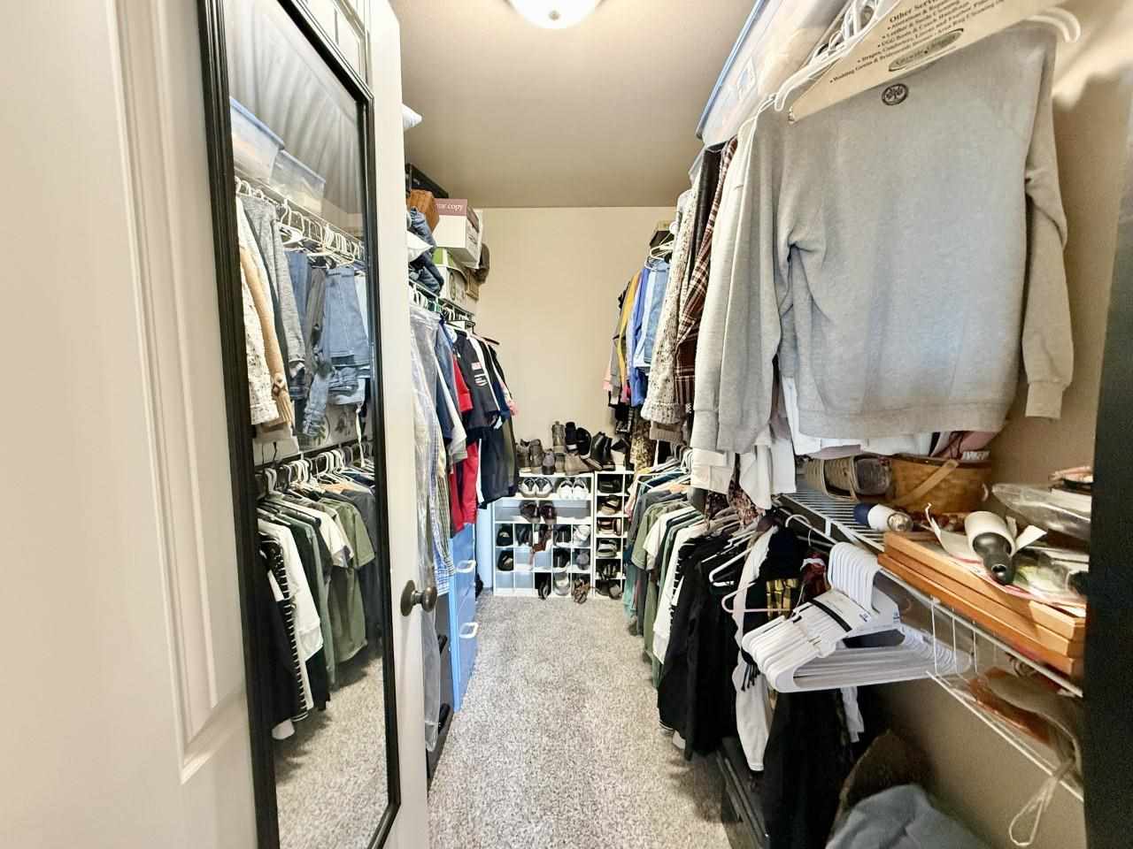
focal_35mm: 14
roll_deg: +0.4
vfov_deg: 85.7
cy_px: 424
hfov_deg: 102.1
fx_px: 458
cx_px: 566
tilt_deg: -5.6
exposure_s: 1/60
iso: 500
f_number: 2.2
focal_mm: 2.22
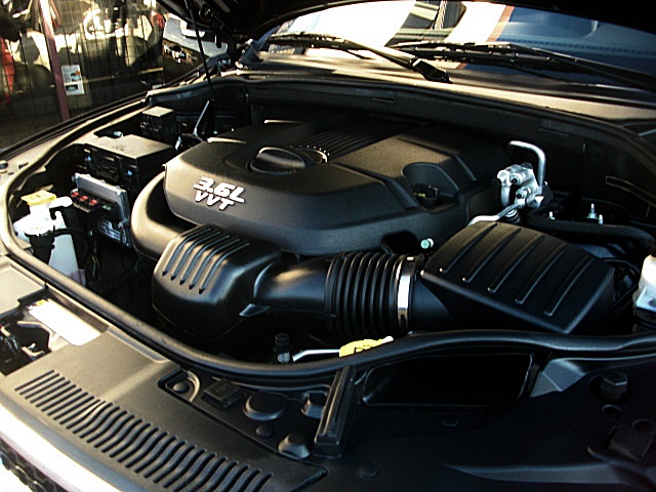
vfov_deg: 39.7
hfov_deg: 51.4
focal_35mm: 36
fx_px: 682
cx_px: 328
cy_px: 246
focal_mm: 6.3
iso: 200
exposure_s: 1/125
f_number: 2.8
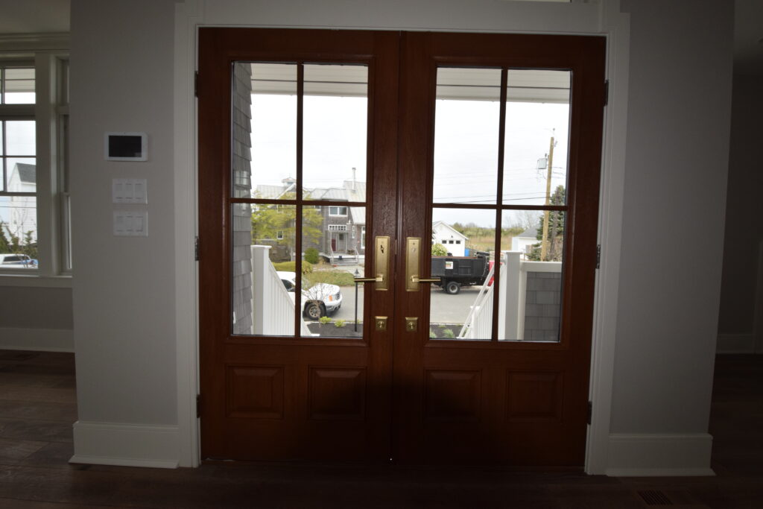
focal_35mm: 15
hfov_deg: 100.4
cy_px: 254
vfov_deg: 77.3
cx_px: 382
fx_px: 318
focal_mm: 10
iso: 640
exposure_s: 1/200
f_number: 14
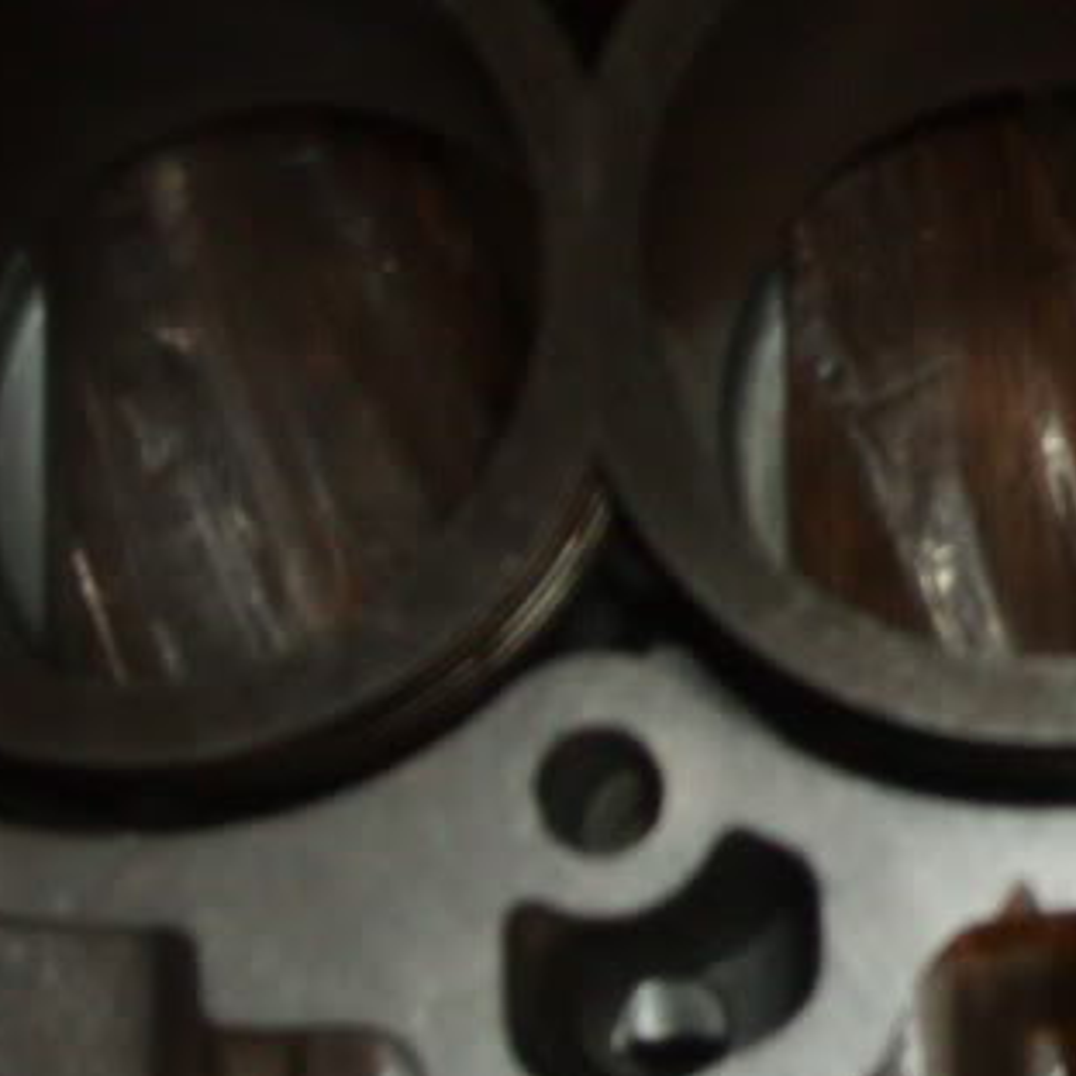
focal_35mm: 177
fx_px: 6225
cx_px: 1466
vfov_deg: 9.9
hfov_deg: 9.7
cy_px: 328
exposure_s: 1/60
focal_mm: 10.3
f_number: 3.6
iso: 100
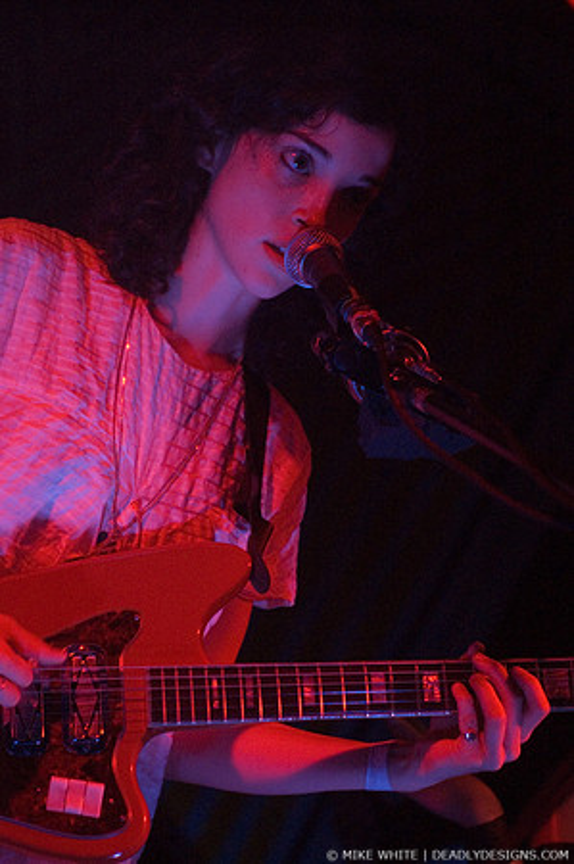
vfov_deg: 19.5
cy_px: 432
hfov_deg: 13.0
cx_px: 287
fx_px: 2517
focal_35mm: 105
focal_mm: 70
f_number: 3.2
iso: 1600
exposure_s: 1/80
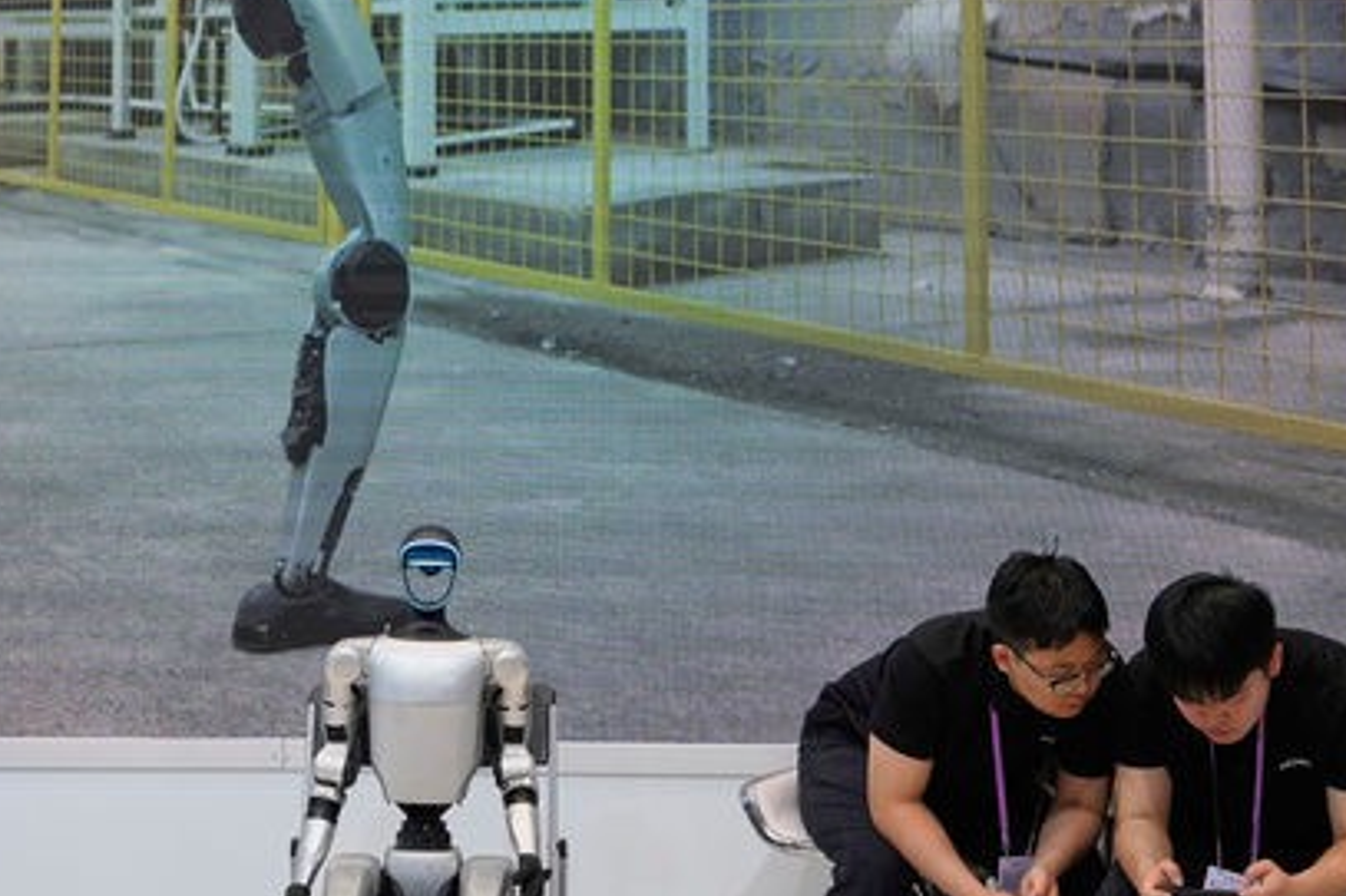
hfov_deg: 29.6
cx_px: 582
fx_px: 2541
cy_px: 231
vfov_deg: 19.9
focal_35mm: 68
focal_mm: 27
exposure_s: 1/500
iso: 1250
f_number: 5
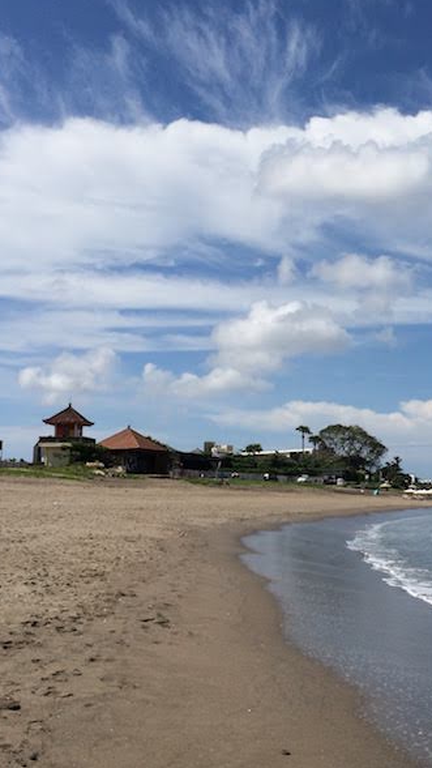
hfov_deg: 27.0
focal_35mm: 43
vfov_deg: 47.3
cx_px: 365
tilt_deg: +7.7
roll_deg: -0.5
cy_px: 379
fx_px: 875
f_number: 2.2
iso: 32
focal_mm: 4.15
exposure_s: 1/5128
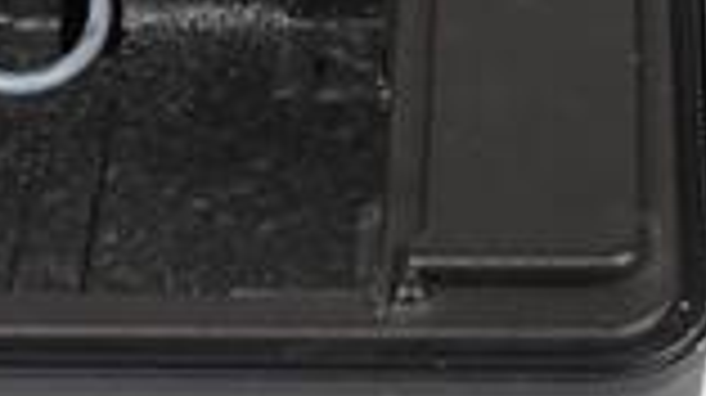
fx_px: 3591
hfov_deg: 11.2
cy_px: -133
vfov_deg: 6.3
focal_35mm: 192
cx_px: 571
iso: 400
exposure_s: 1/200
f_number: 14
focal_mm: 32
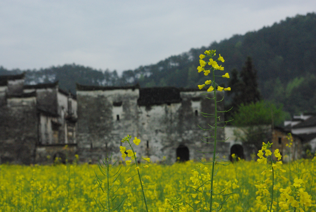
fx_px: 721
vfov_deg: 16.7
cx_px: 158
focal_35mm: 82
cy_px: 106
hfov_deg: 24.7
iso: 1600
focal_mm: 55
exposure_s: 1/250
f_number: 9.5
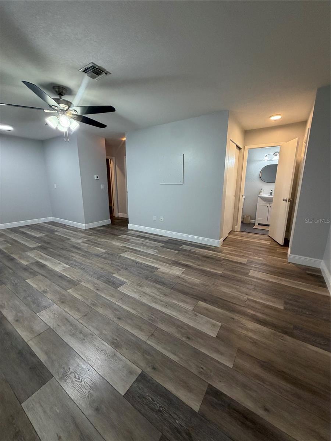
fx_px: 178
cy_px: 220
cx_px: 166
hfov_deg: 85.7
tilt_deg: -11.2
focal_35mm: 14
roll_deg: -0.7
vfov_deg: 102.1
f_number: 2.2
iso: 200
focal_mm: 2.22
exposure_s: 1/60
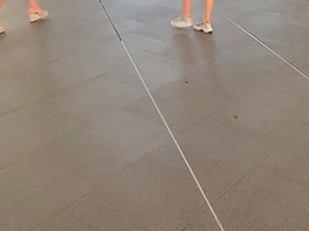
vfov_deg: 19.8
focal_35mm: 51
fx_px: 455
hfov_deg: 36.8
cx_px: 225
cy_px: -198
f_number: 2.2
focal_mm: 2.2
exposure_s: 1/33
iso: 320
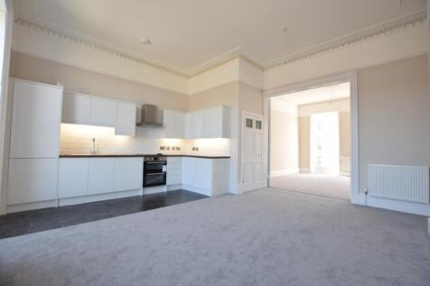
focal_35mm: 15
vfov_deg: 77.3
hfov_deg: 100.4
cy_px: 143
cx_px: 215
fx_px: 179
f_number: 4.5
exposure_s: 1/30
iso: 100
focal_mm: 10
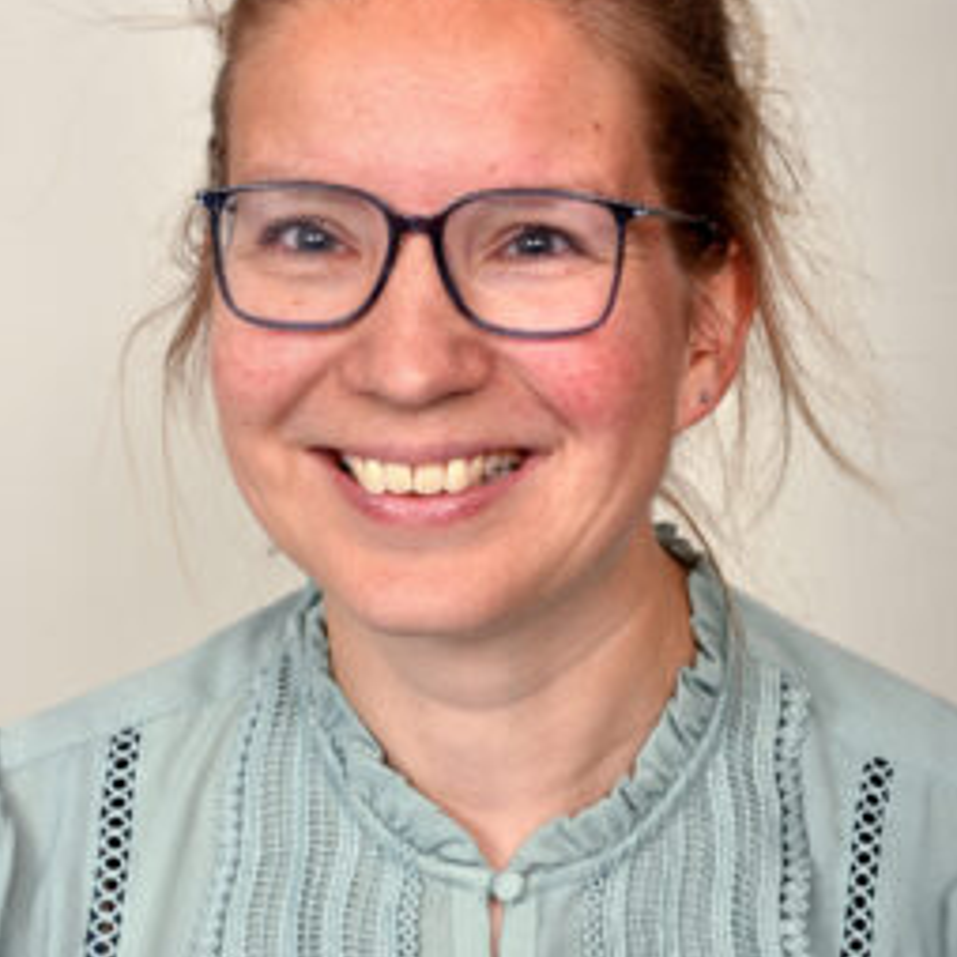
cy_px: 424
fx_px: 3816
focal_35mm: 122
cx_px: 478
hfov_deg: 14.3
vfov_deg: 14.3
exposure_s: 1/160
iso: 100
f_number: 9
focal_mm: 95
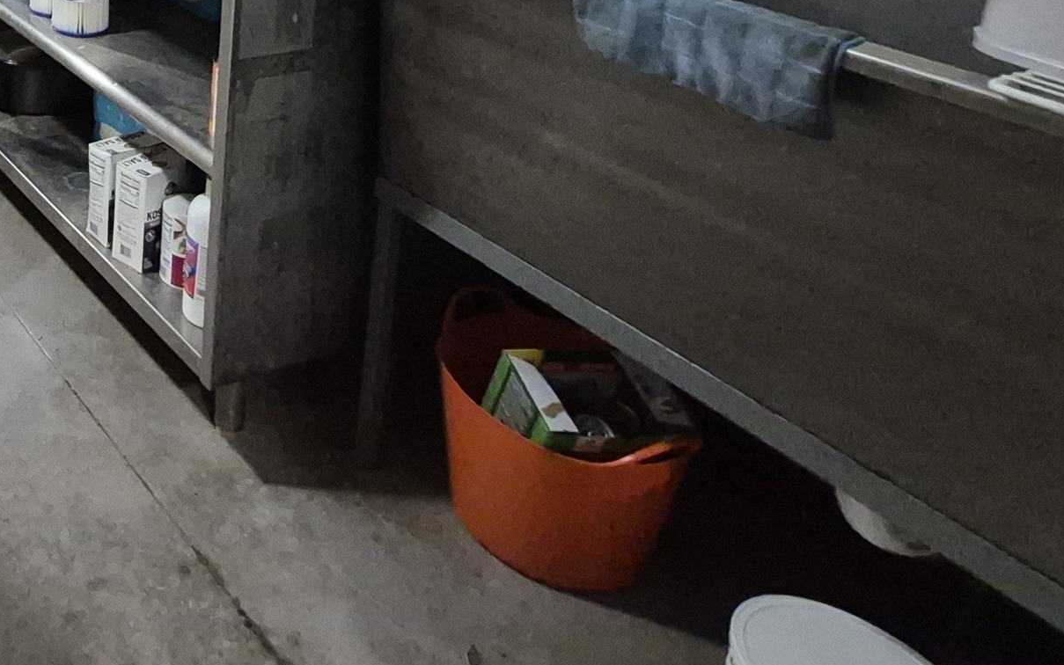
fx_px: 1015
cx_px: -45
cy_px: -173
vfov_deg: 29.9
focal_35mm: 35
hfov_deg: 45.0
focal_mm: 1.74
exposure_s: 1/60
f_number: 2.2
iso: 1250
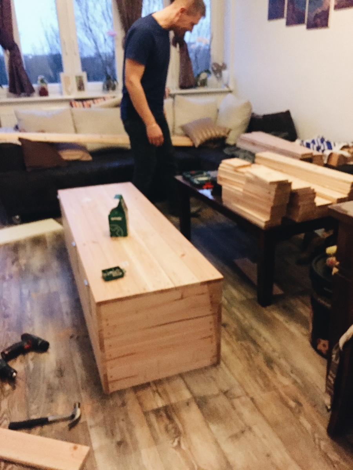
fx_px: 394
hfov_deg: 48.2
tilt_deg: -20.5
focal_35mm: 29
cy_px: 235
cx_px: 176
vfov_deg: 61.7
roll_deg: +2.9
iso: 400
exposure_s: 1/17
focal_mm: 4.15
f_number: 2.2
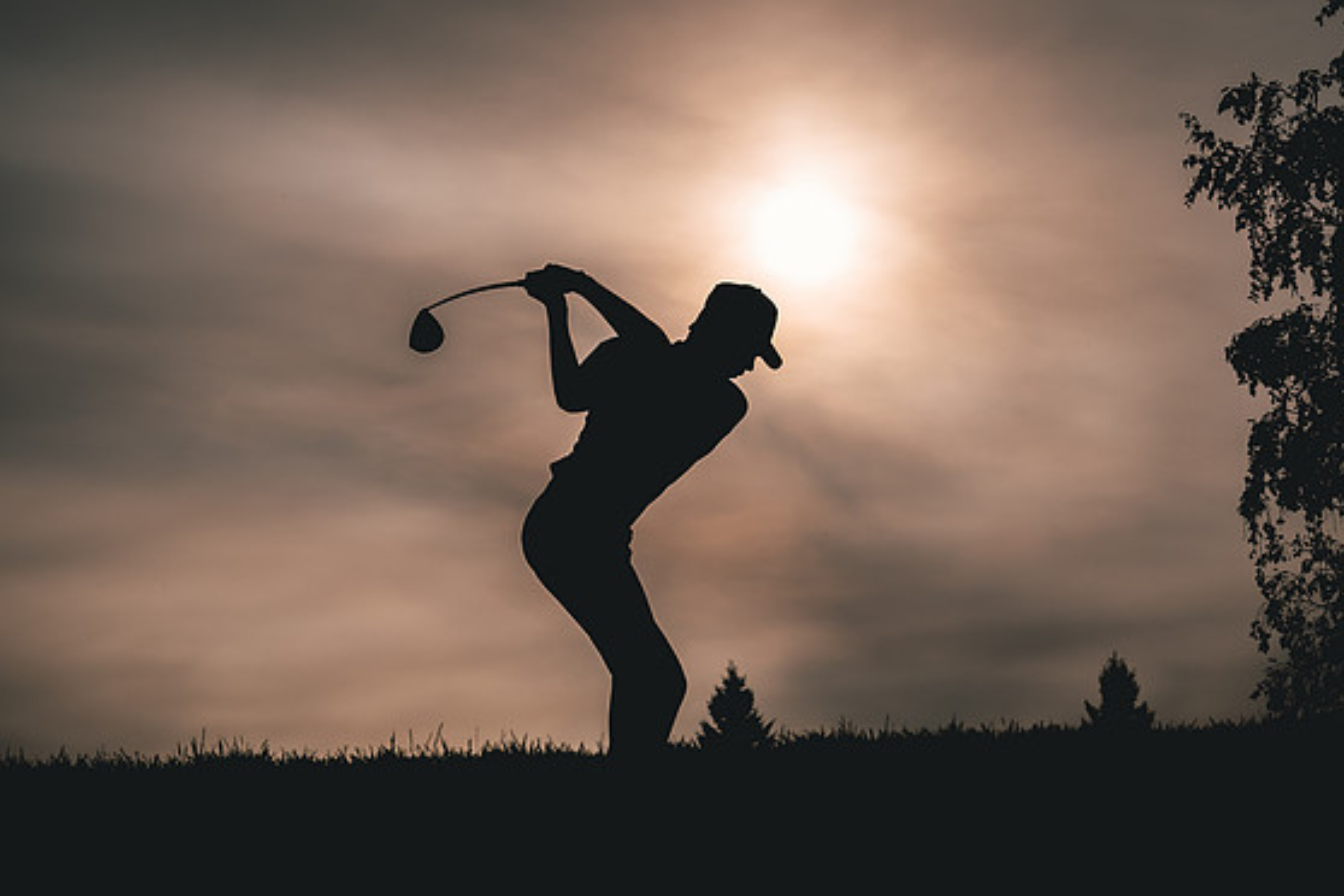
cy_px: 447
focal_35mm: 78
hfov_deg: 26.0
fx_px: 2912
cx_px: 679
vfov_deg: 17.5
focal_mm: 50
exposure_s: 1/5000
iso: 100
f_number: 4.5
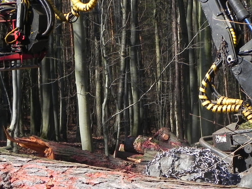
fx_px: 757
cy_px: 95
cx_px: 174
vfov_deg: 14.2
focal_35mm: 104
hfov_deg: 18.8
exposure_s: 1/282
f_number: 5.6
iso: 160
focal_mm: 9.2
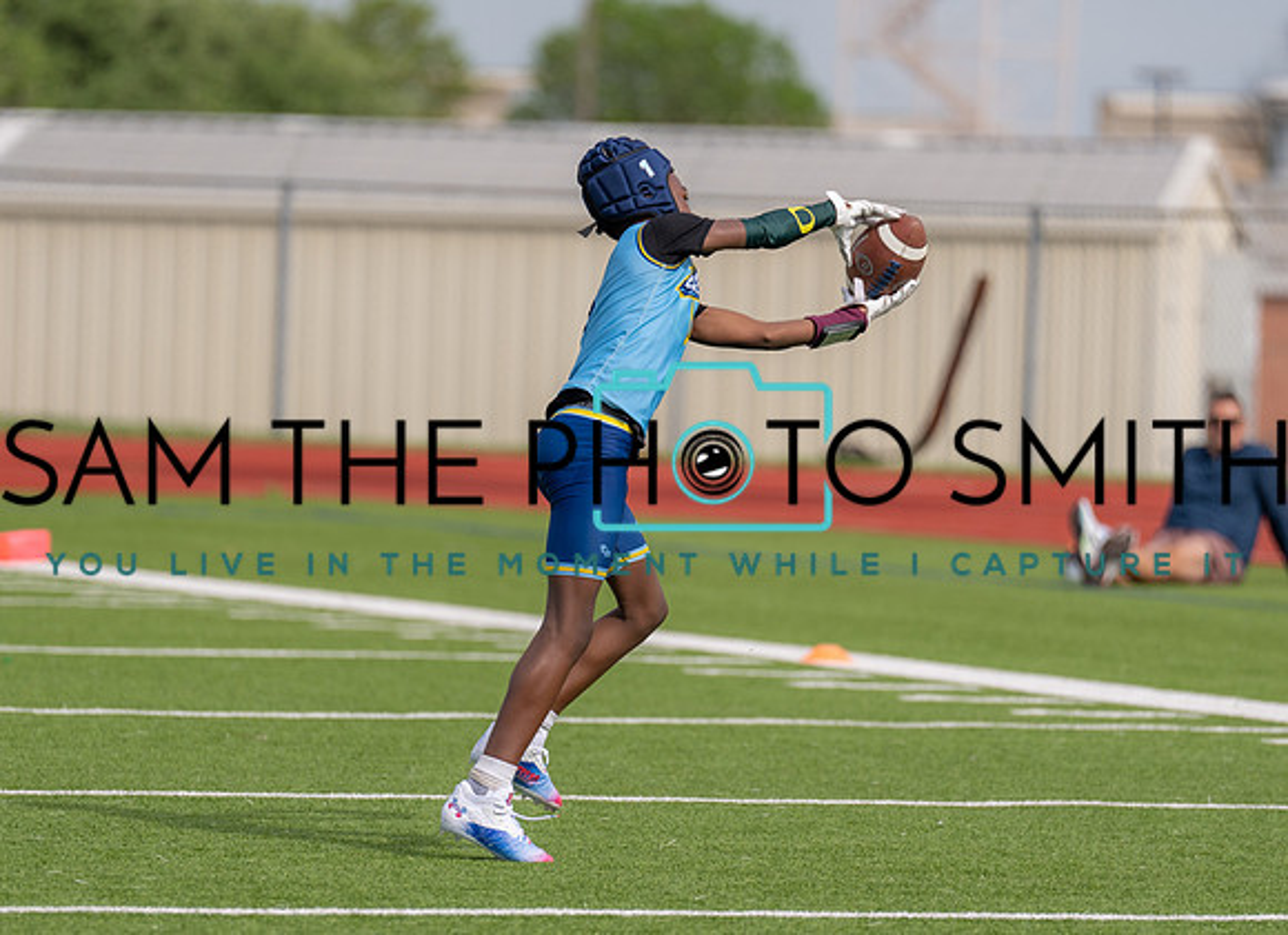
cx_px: 534
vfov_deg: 4.5
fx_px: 11871
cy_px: 560
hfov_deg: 6.2
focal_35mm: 323
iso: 100
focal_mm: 200
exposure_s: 1/2000
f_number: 2.8
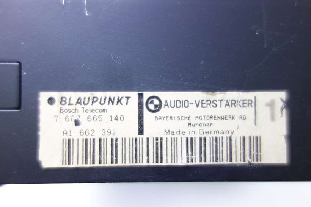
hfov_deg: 65.5
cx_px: 156
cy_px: 104
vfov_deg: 46.4
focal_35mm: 28
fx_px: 242
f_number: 1.8
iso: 125
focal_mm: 10.4
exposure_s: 1/40
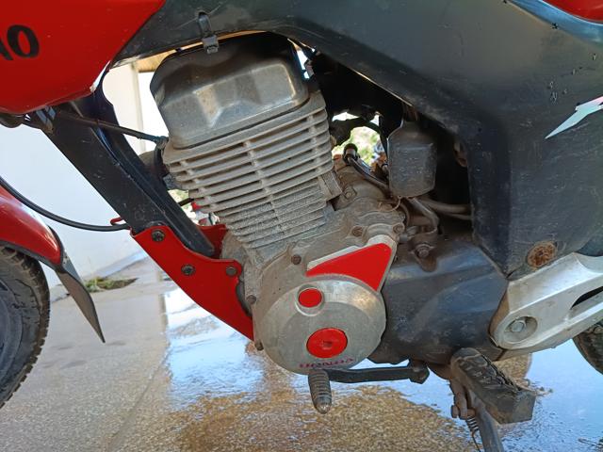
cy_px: 226
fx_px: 453
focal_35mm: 26
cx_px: 302
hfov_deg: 67.3
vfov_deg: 53.1
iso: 249
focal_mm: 4.81
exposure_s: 1/120
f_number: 1.8
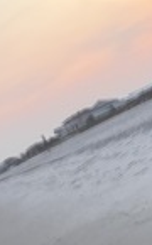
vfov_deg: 18.6
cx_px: 202
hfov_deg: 11.5
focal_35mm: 110
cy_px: 226
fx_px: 733
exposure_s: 1/42
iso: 320
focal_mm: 2.71
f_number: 1.9
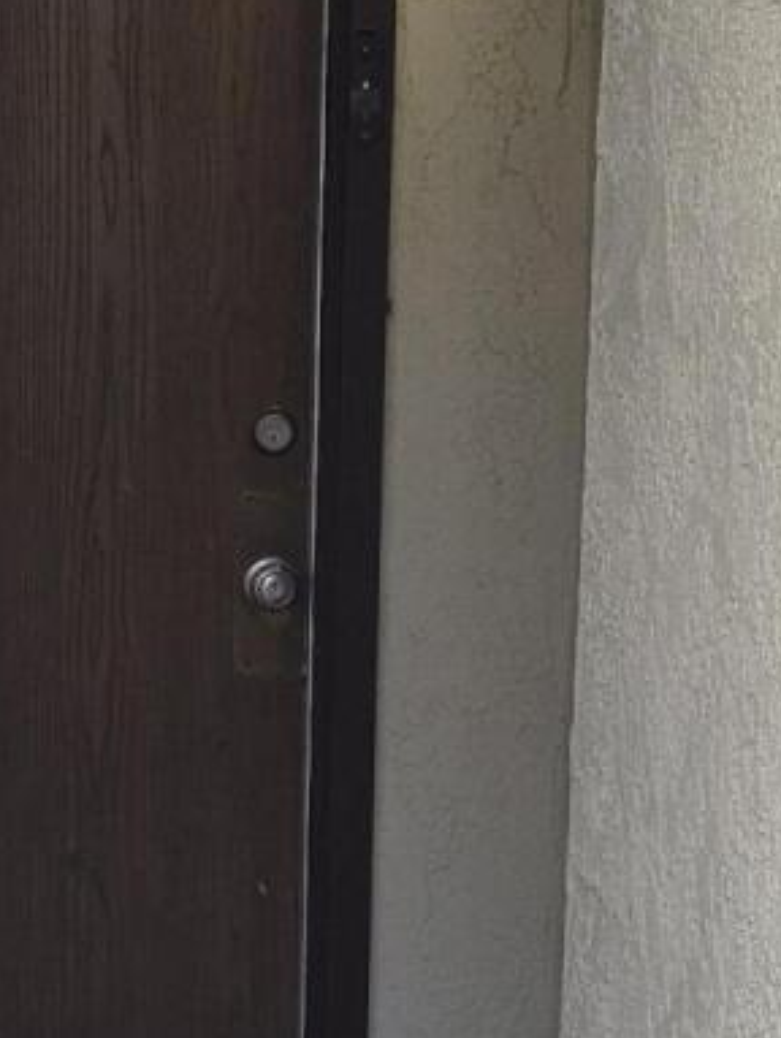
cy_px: 832
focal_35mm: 120
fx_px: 3604
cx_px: 315
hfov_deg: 12.4
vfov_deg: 16.3
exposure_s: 1/359
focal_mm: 5.4
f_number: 1.8
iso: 50
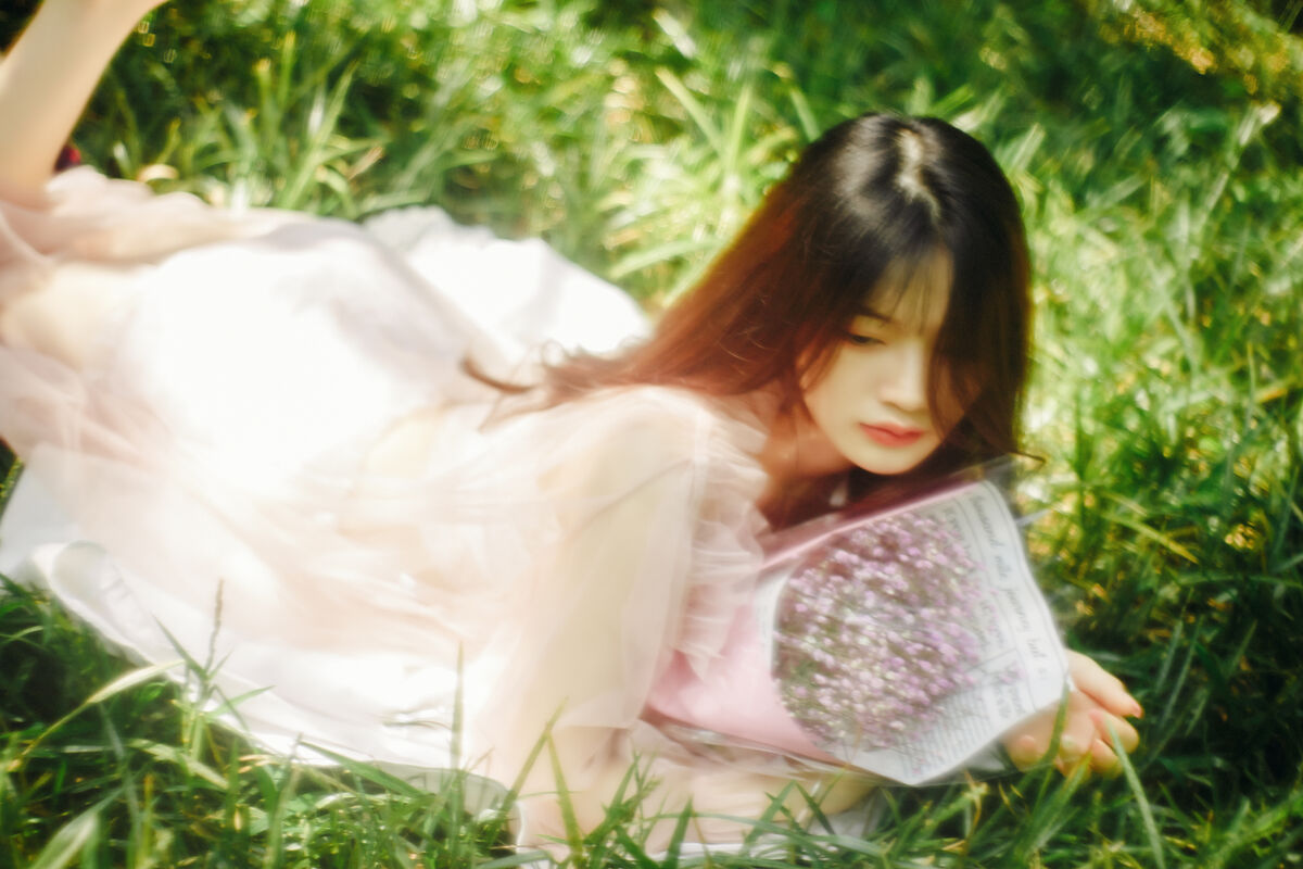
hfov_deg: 39.6
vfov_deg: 27.0
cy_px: 434
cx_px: 652
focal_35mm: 50
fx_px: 1810
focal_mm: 50
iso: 100
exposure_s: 1/160
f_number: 2.2
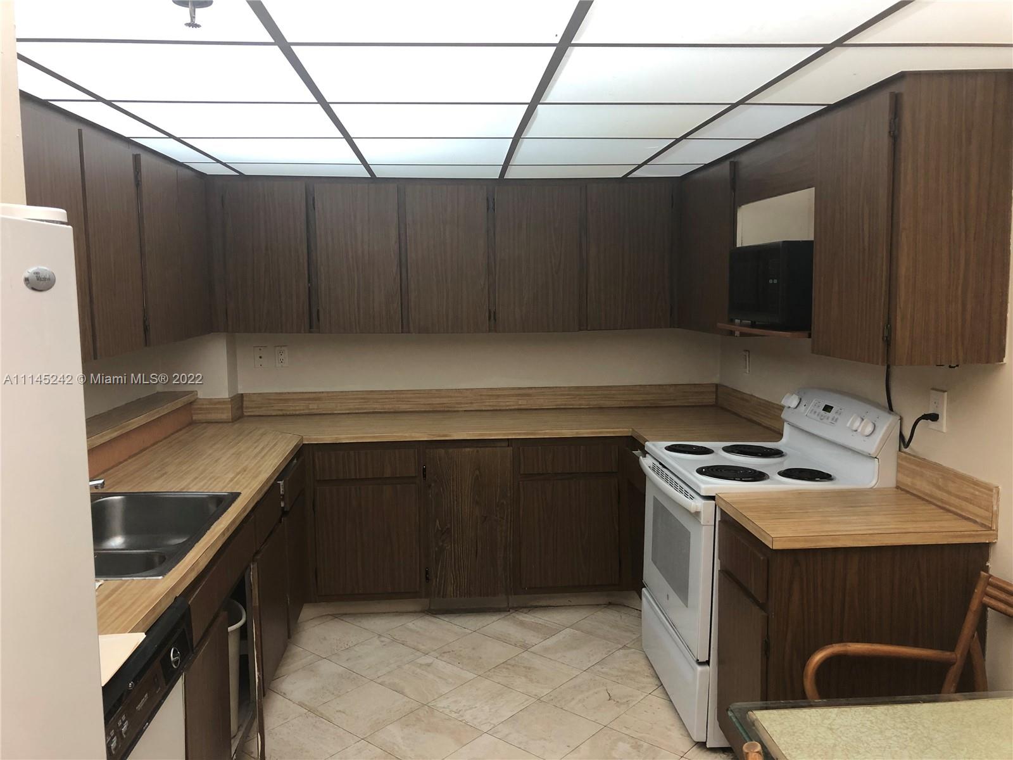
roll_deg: +0.6
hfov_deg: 63.4
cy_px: 380
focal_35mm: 28
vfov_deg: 49.7
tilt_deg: -6.2
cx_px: 506
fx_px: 819
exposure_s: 1/15
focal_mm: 3.99
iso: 40
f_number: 1.8
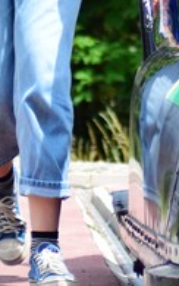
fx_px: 4383
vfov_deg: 3.7
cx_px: 333
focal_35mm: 562
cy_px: 21
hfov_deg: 2.3
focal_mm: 70
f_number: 4
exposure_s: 1/1250
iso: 360
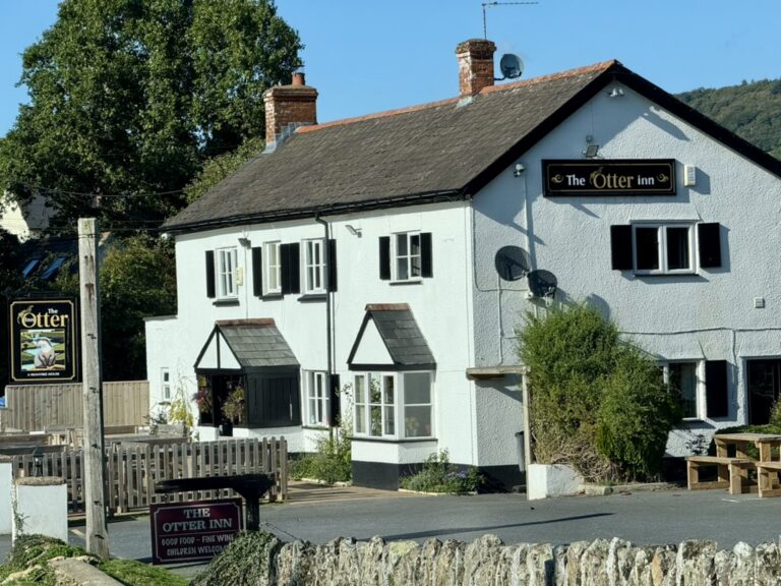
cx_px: 390
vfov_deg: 12.3
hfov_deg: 16.4
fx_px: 2707
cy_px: 293
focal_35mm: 120
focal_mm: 15.66
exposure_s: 1/1613
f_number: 2.8
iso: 50
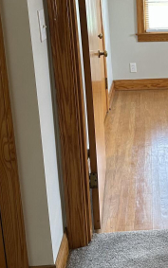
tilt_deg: -13.7
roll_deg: +1.1
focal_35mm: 60
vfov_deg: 33.6
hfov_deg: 20.4
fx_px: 439
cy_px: 81
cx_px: 194
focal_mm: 6.86
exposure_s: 1/120
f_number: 1.78
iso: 200
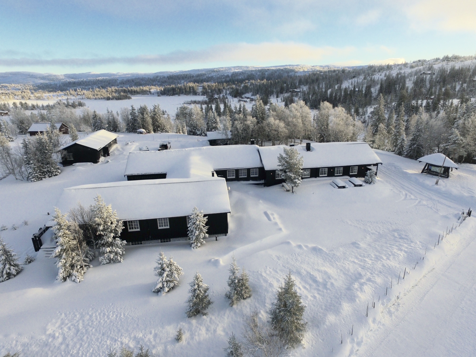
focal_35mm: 20
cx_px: 238
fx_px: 275
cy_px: 178
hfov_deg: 81.7
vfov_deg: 66.0
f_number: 2.8
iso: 100
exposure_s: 1/1623
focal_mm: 3.61
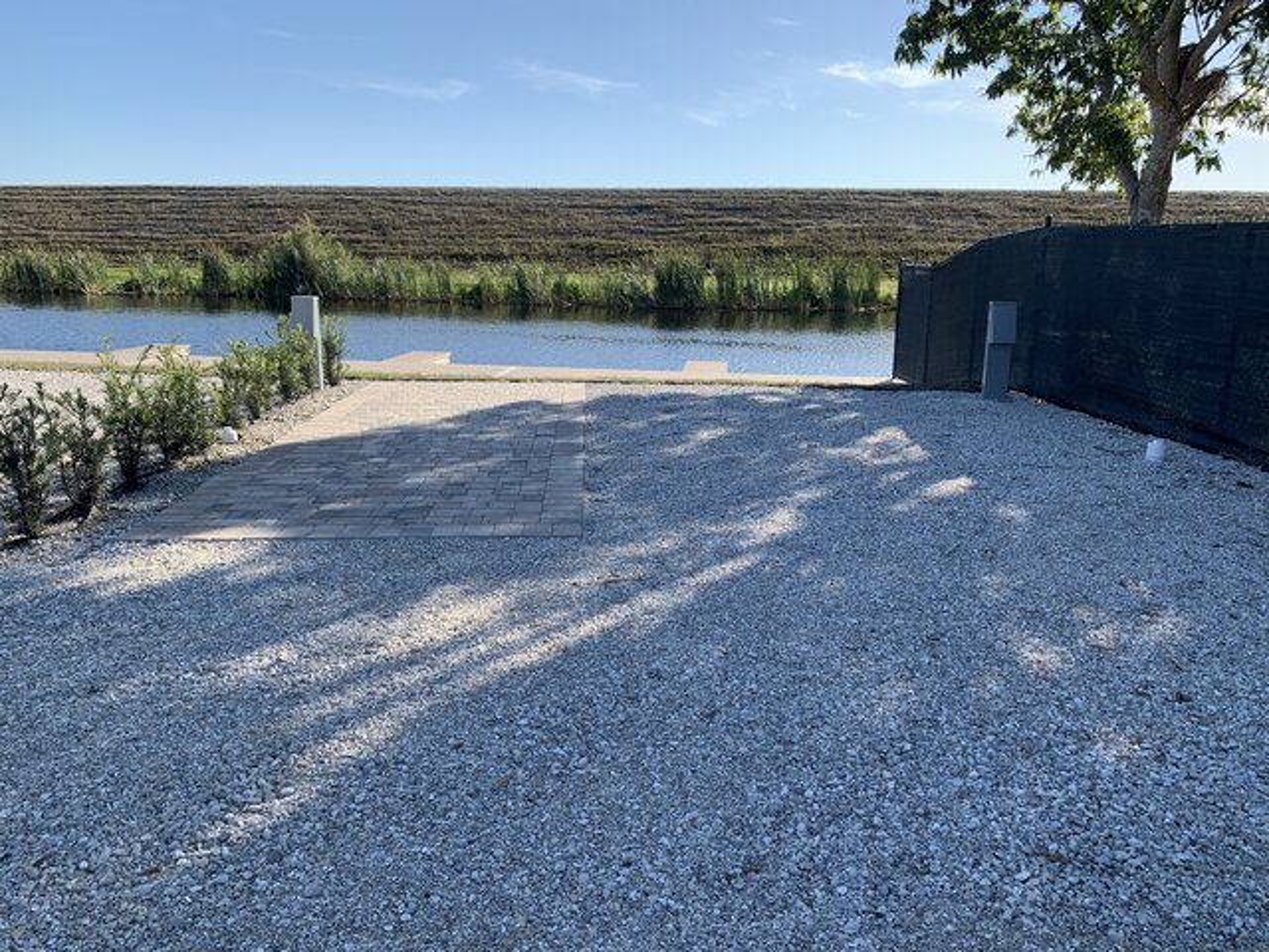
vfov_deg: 53.1
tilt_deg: -12.4
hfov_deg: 67.3
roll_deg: -0.6
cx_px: 634
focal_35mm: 26
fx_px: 953
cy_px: 476
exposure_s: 1/1513
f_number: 1.8
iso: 25
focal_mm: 4.25
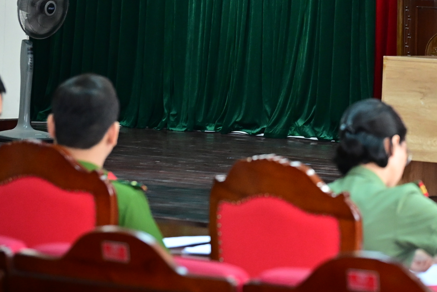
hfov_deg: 12.3
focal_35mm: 162
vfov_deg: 8.4
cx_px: 545
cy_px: -31
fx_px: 1967
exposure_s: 1/160
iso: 3200
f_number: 4
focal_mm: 63
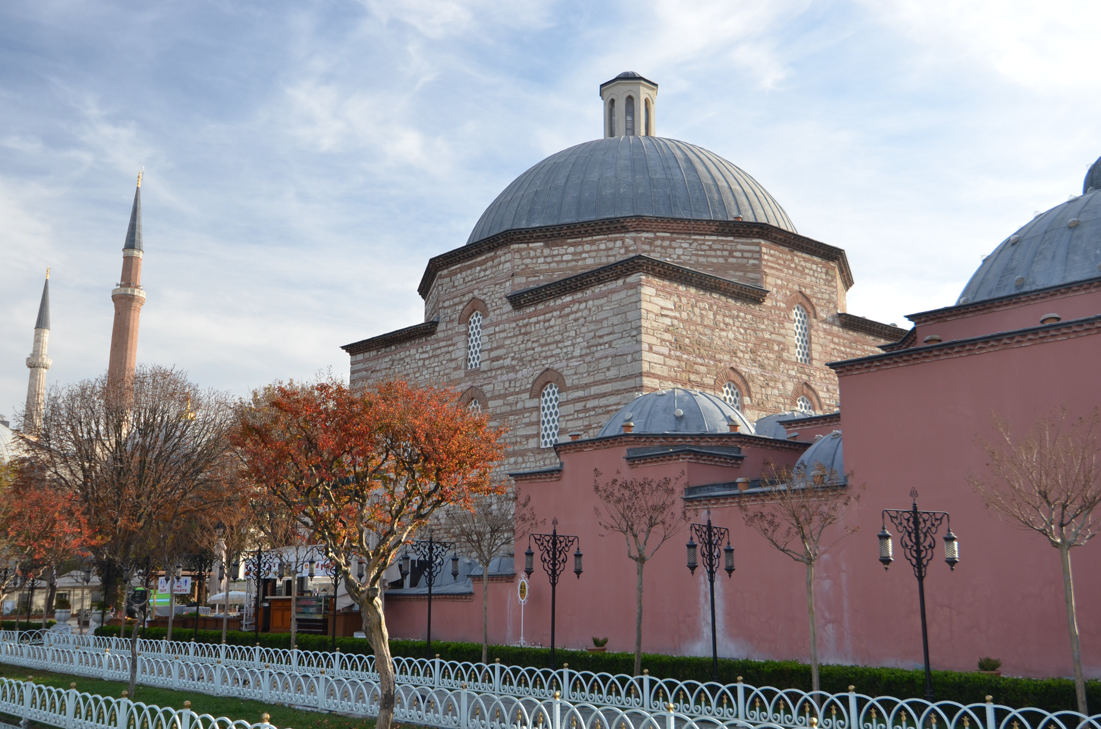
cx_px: 550
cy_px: 364
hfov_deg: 53.2
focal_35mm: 36
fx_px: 1099
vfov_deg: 36.7
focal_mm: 24
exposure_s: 1/160
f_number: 6.3
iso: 200
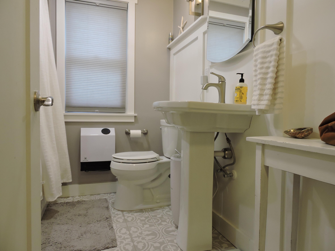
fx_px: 232
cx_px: 168
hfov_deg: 71.6
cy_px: 126
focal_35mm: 24
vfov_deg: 56.8
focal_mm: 4.3
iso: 180
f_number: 3.3
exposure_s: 1/30
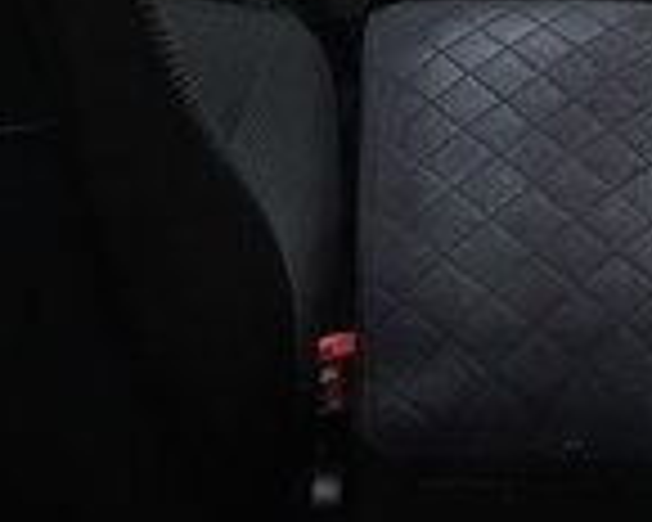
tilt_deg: -14.6
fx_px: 1872
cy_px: -360
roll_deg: -0.7
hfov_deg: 19.5
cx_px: 535
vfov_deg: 14.3
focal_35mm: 97
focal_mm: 4.15
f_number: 2.2
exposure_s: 1/50
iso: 40
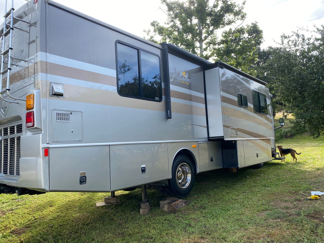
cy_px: 122
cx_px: 162
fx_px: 243
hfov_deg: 67.3
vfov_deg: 53.1
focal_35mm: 26
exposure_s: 1/690
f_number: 1.8
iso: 32
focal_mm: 4.25
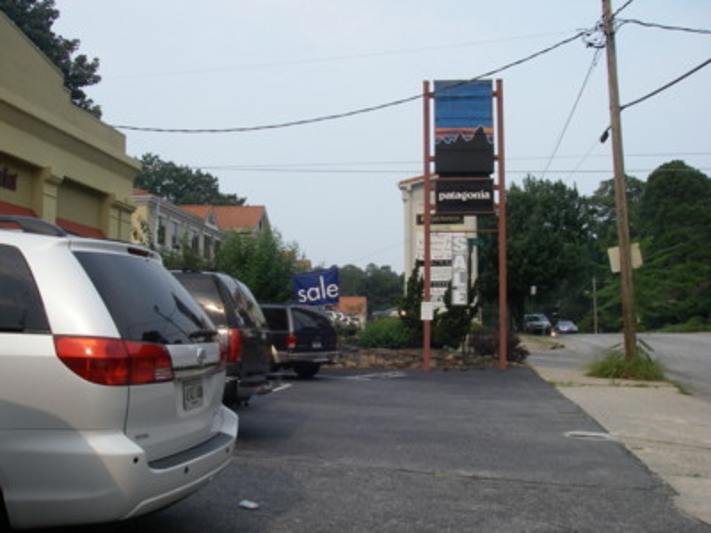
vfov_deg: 37.7
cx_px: 356
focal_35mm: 38
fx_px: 781
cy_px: 266
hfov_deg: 49.0
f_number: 6.6
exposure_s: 1/125
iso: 64
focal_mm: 6.3
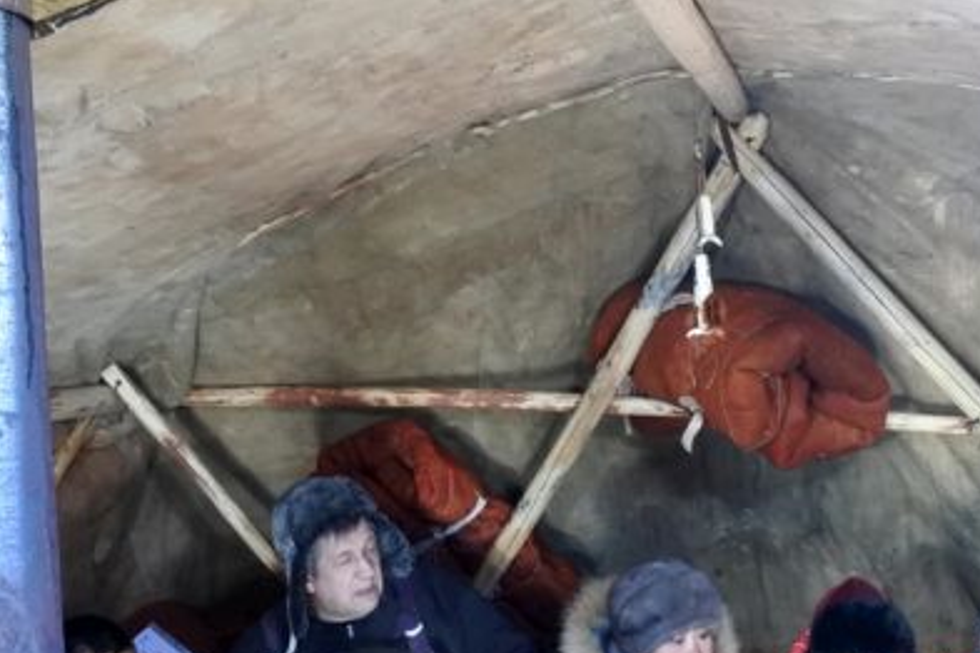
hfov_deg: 44.1
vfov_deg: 30.4
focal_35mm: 44
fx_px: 1198
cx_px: 613
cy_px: 243
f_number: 3.5
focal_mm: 10
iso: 1600
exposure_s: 1/40
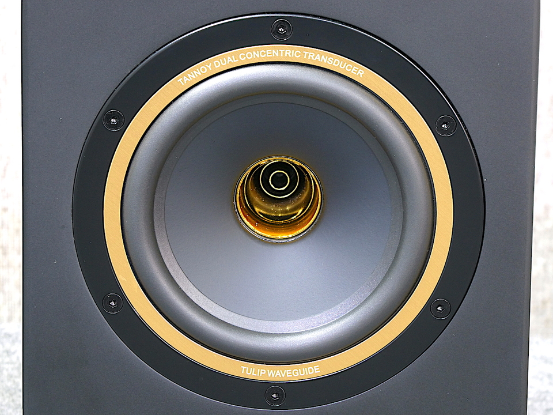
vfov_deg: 7.4
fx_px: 3195
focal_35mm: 200
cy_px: 208
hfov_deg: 9.9
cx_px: 276
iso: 100
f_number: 5.6
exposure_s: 2.5
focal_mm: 35.8
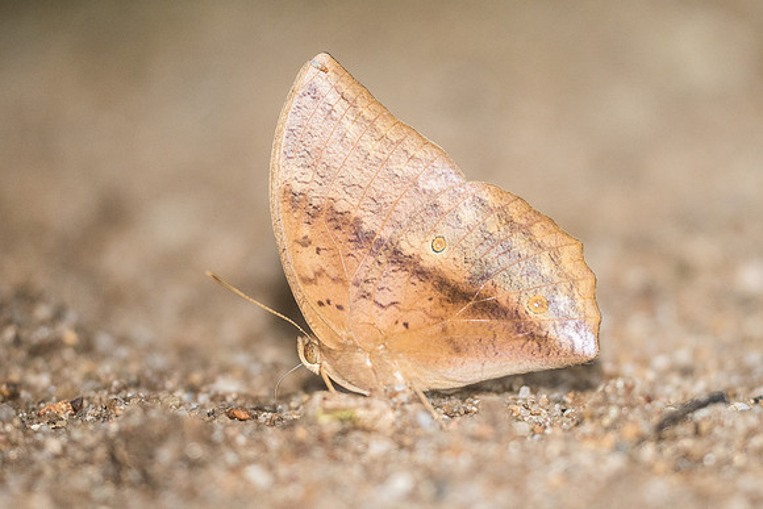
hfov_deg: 7.1
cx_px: 489
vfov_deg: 4.8
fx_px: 6116
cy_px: 326
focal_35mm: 289
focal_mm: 150
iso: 800
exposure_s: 1/250
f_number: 3.3
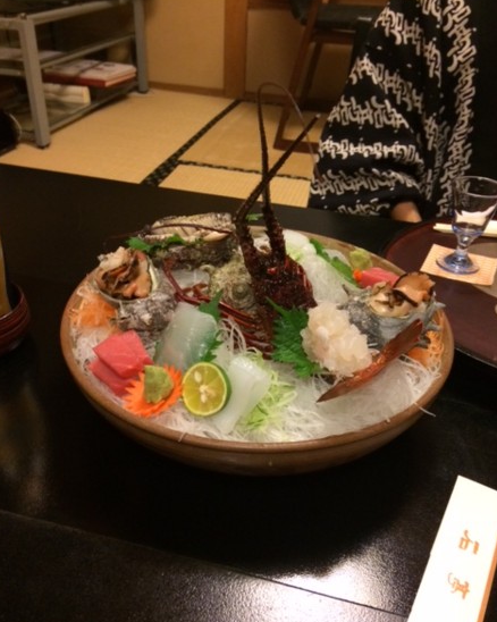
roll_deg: -1.8
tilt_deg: -36.3
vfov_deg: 57.1
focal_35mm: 31
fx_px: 570
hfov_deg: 47.1
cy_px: 335
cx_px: 246
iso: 320
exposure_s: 1/33
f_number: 2.2
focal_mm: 4.15
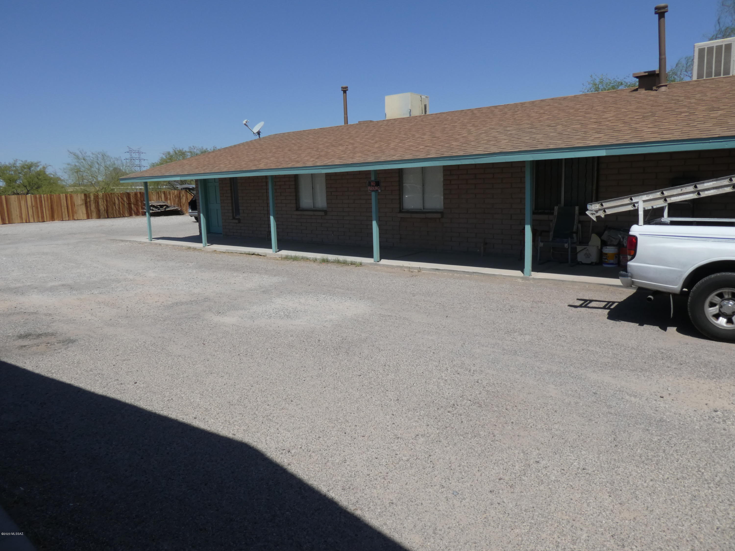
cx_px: 368
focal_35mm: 24
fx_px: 510
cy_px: 276
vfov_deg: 56.8
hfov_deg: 71.6
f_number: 4.5
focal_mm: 4.3
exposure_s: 1/1000
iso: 80
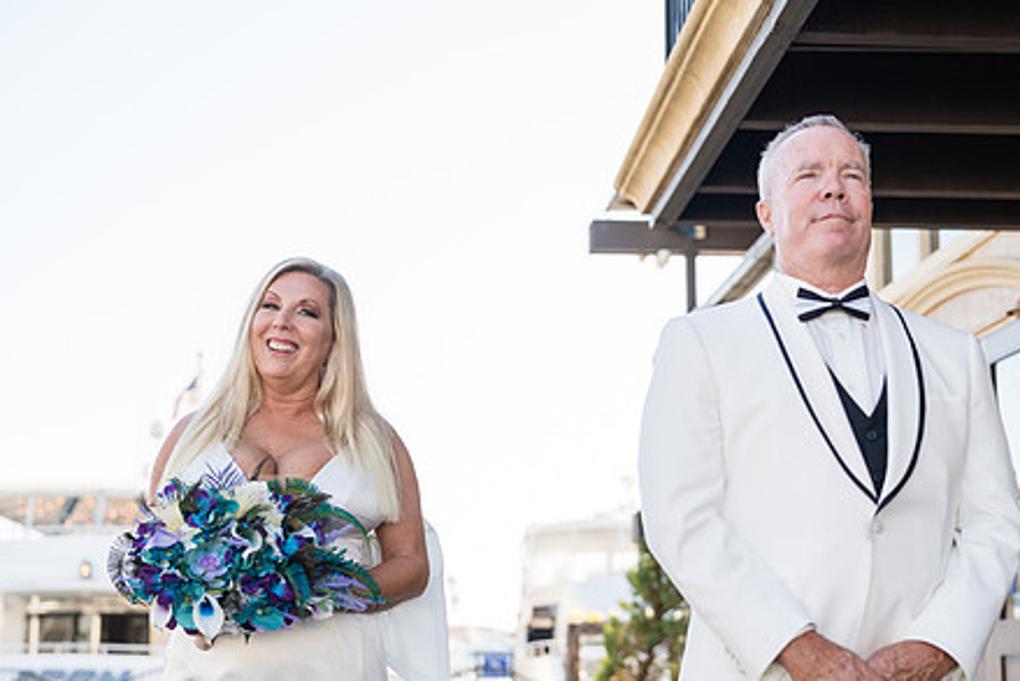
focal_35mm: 66
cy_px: 431
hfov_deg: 30.4
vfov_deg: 20.6
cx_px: 602
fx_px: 1871
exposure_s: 1/500
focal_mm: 50
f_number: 2.8
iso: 125
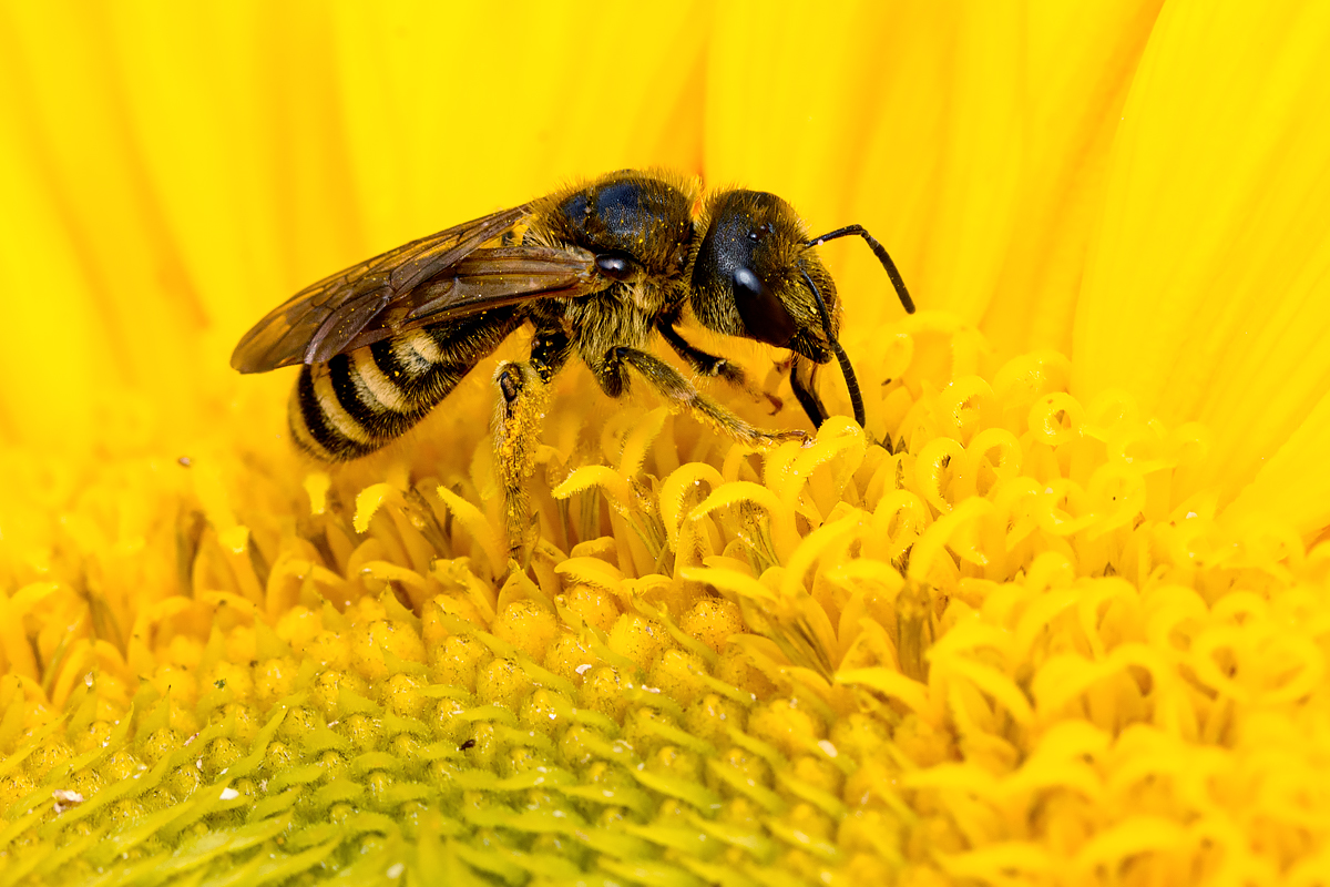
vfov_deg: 10.2
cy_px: 444
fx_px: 4987
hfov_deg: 15.2
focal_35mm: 135
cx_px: 665
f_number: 14
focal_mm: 90
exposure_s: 1/400
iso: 280
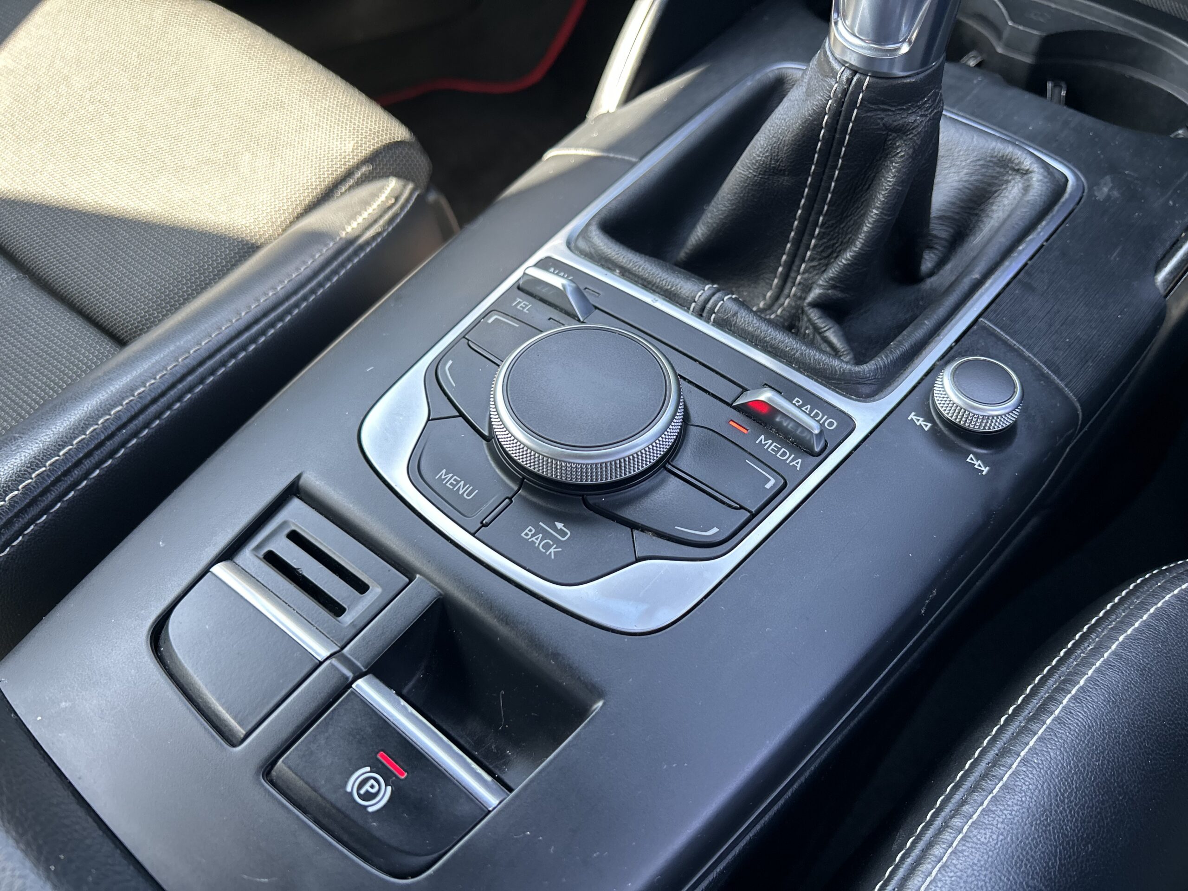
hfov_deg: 67.3
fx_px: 892
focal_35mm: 26
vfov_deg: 53.1
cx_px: 594
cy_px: 446
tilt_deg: -49.0
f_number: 1.5
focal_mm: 5.7
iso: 80
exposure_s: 1/121
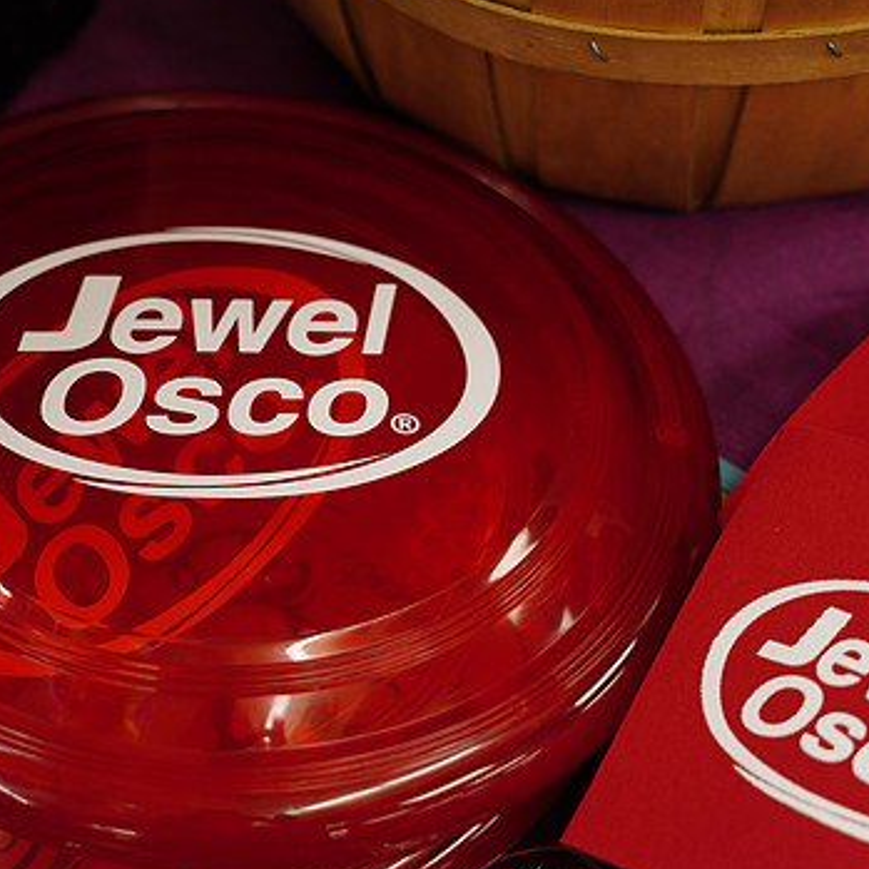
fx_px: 2244
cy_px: 447
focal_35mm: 79
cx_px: 217
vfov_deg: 21.9
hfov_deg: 21.7
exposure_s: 1/100
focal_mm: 56
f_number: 4.5
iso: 1250
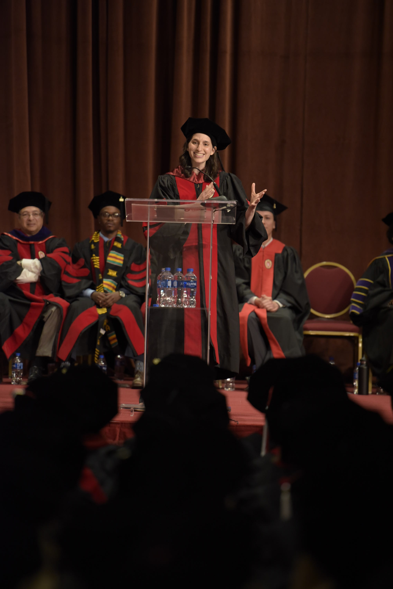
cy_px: 294
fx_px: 3272
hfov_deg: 6.9
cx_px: 196
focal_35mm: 200
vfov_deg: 10.3
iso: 2500
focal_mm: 200
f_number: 2.8
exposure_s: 1/200
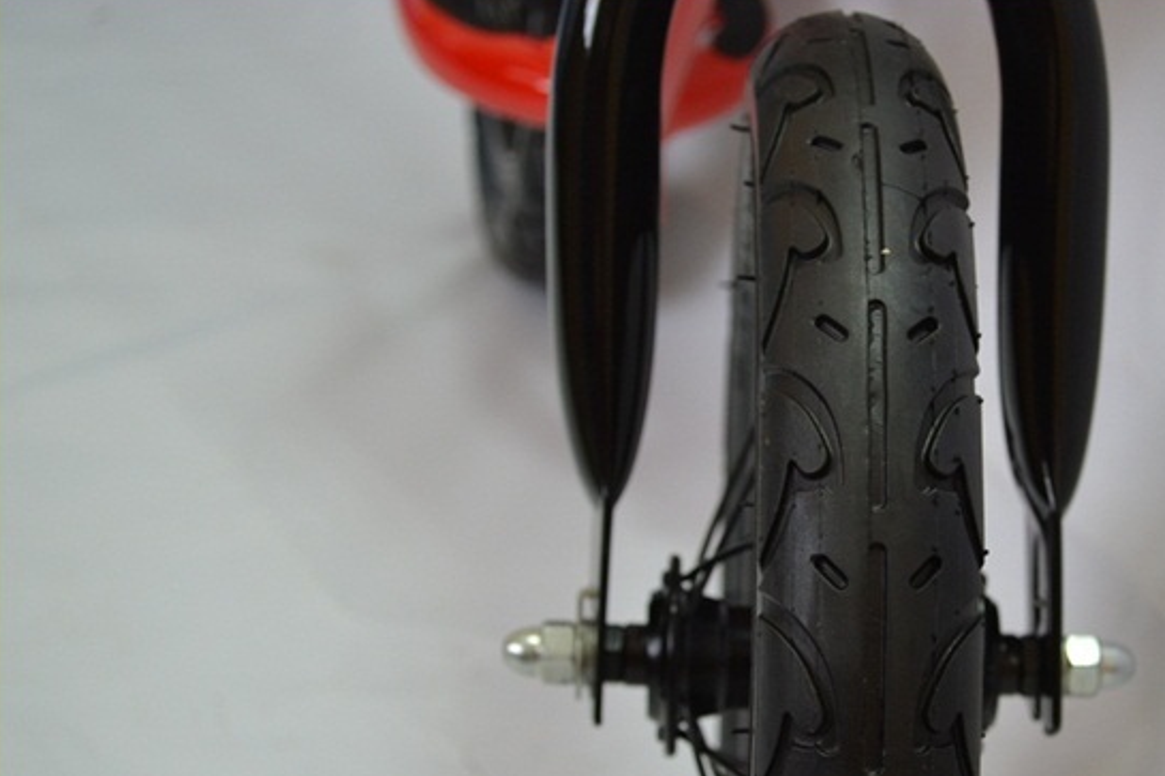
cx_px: 849
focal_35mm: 88
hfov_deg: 22.9
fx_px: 2847
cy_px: 557
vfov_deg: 15.5
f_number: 5.3
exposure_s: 1/25
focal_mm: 40
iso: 400
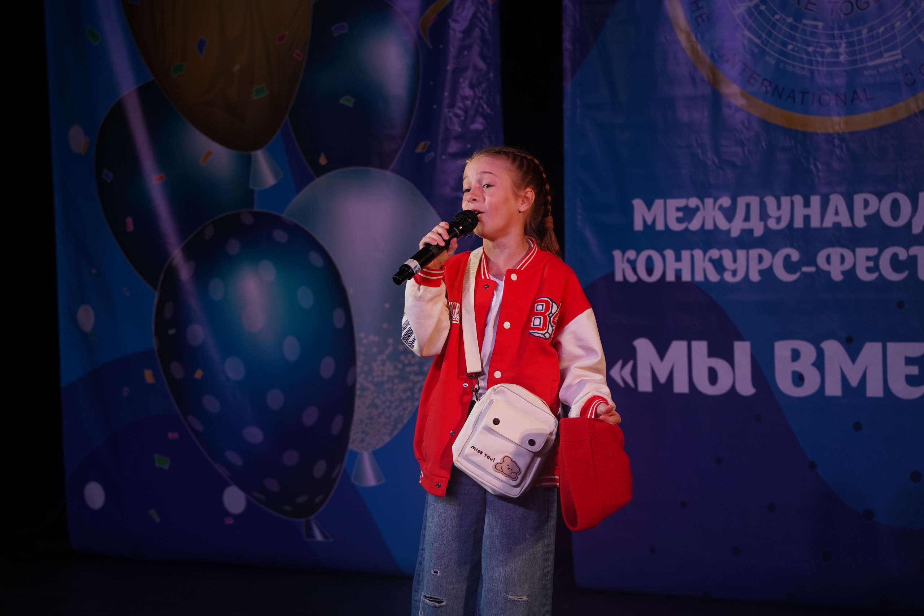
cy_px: 308
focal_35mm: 86
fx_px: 2207
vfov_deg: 15.9
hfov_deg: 23.6
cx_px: 462
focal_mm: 86
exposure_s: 1/400
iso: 1600
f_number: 4.5
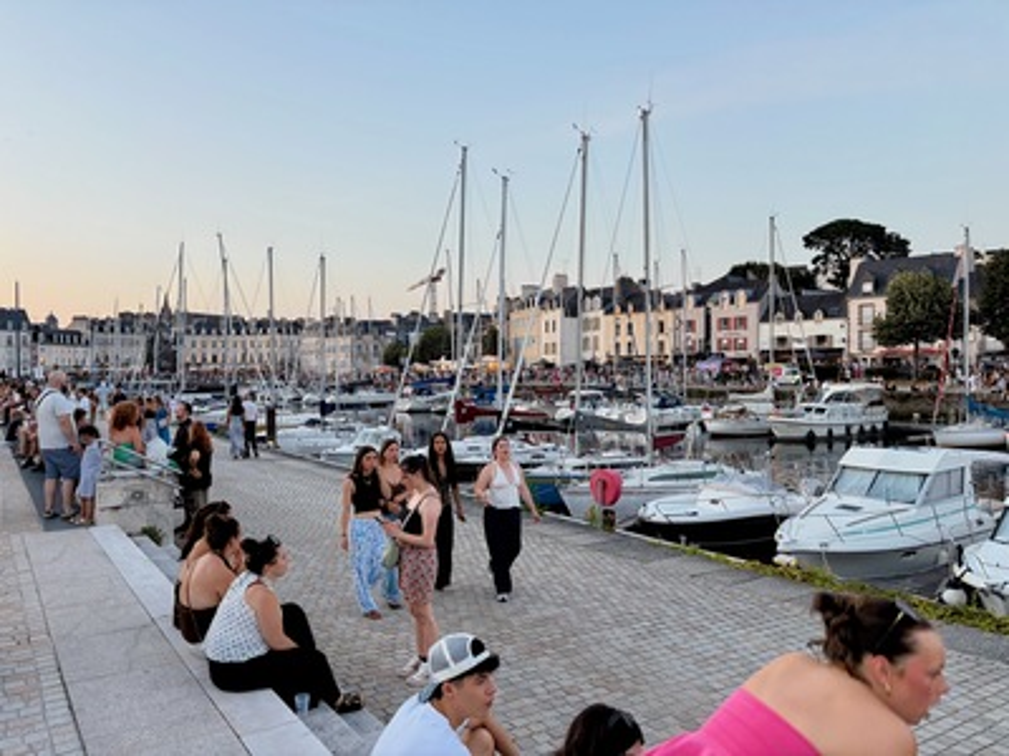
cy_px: 378
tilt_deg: -1.6
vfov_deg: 53.1
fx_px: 758
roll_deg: +3.1
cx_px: 504
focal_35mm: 26
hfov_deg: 67.3
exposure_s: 1/122
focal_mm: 5.96
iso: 64
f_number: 1.6
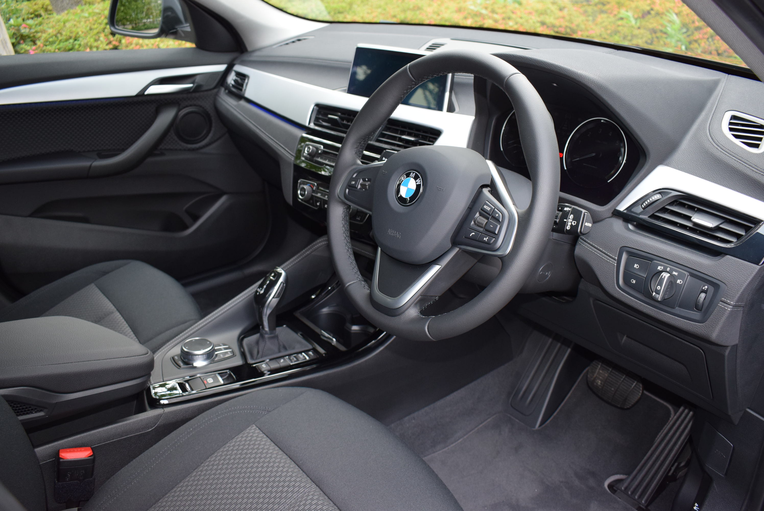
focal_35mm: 30
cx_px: 382
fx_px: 637
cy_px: 256
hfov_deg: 61.9
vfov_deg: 43.7
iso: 800
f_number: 4.5
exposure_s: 1/80
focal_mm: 20
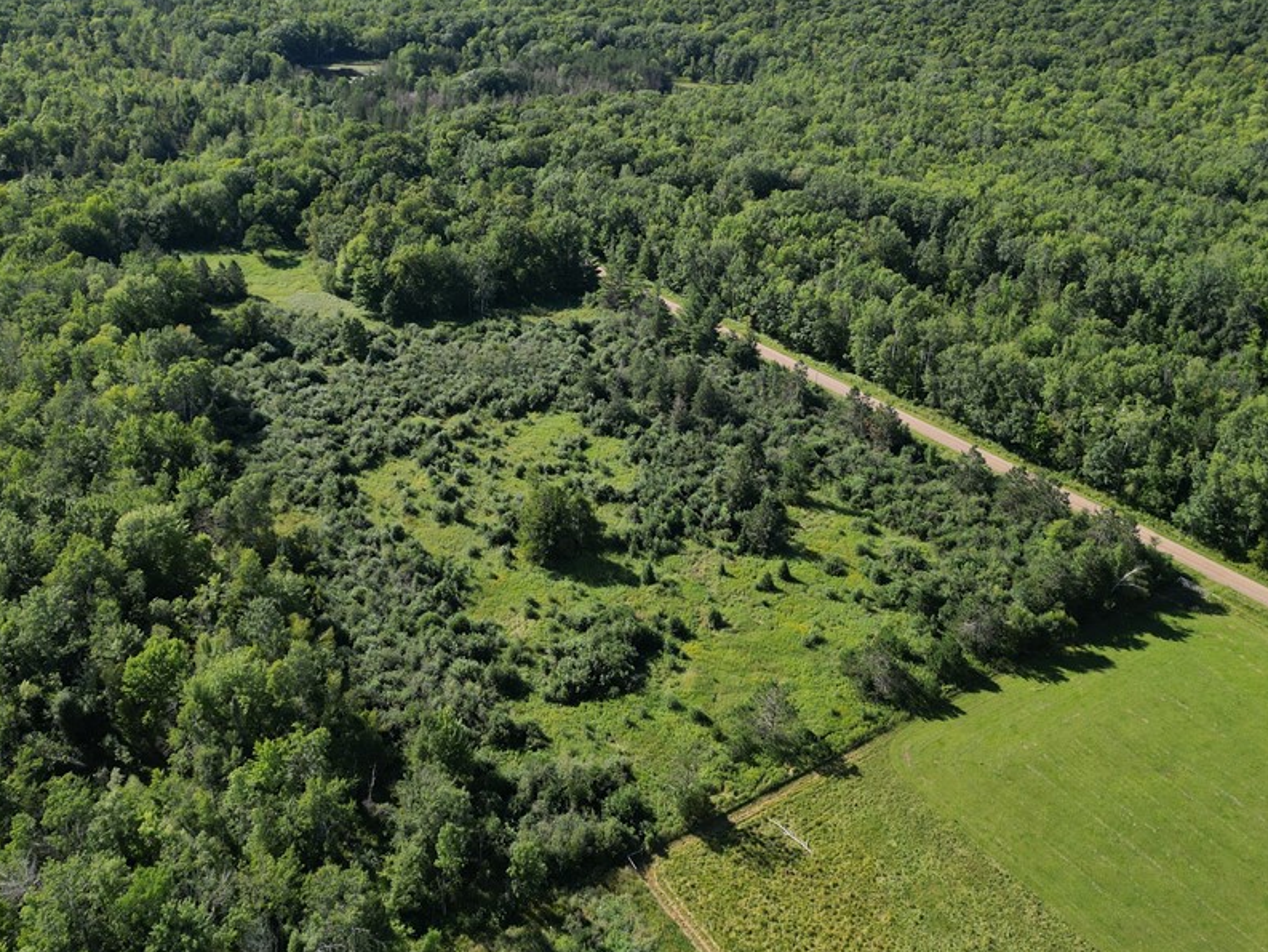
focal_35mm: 31
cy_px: 370
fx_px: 1136
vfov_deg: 45.2
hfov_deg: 58.2
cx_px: 558
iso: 130
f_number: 1.7
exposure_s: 1/2000
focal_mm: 6.72
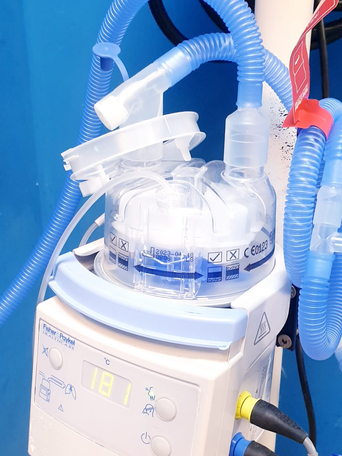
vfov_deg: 40.0
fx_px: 619
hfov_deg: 30.8
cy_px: 299
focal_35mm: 47
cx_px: 192
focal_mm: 4.3
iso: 400
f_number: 2.4
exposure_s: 1/50
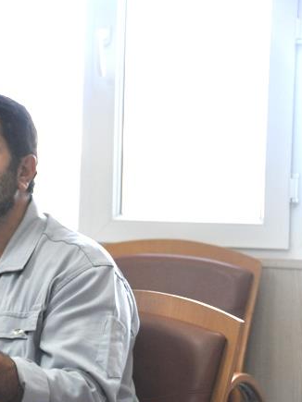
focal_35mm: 151
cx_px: -14
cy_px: 210
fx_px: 1755
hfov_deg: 9.8
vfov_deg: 13.1
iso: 1000
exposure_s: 1/160
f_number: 5
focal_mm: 65
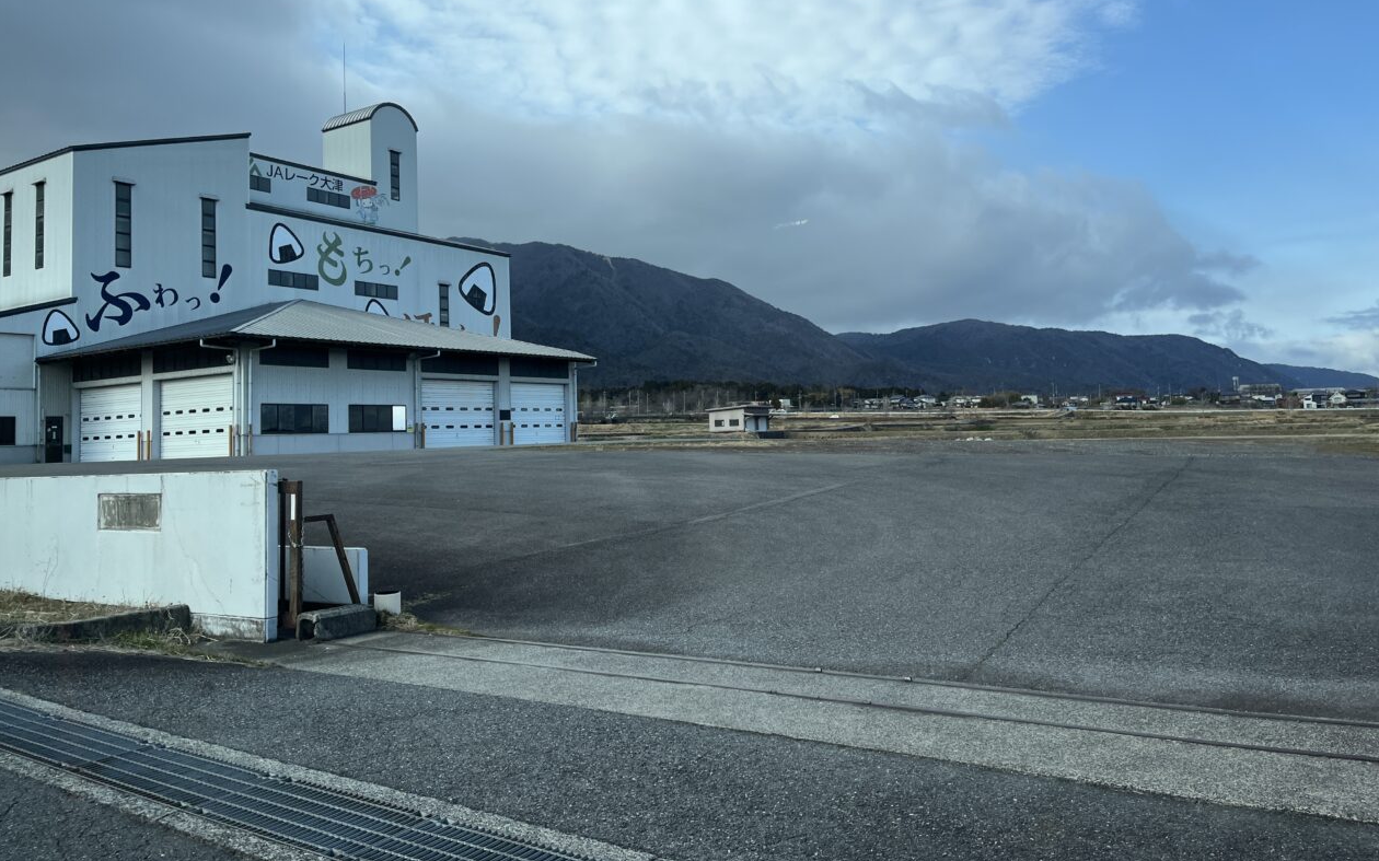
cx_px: 697
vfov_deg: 44.4
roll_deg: +2.2
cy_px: 358
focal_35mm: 28
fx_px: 1052
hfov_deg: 66.5
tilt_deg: +4.1
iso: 50
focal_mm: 5.1
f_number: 1.6
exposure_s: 1/2062
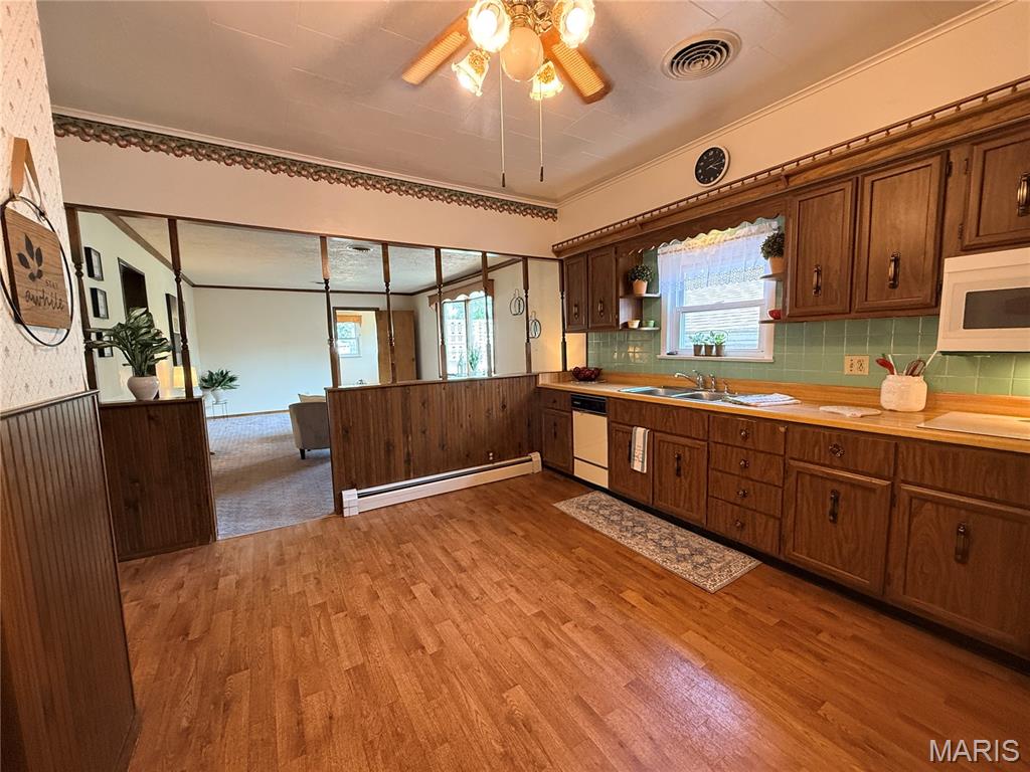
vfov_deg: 85.7
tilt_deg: -5.2
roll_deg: +1.5
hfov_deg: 102.1
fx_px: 417
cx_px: 515
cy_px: 386
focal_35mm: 14
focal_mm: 2.22
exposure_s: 1/120
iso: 500
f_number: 2.2
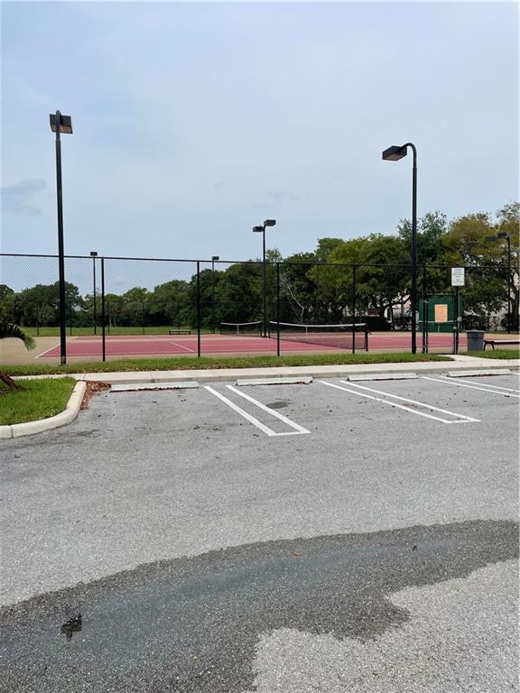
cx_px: 260
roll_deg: +1.0
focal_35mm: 26
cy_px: 346
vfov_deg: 67.3
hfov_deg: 53.1
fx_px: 521
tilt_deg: -2.4
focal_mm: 4.2
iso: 32
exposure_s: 1/5051
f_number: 1.6
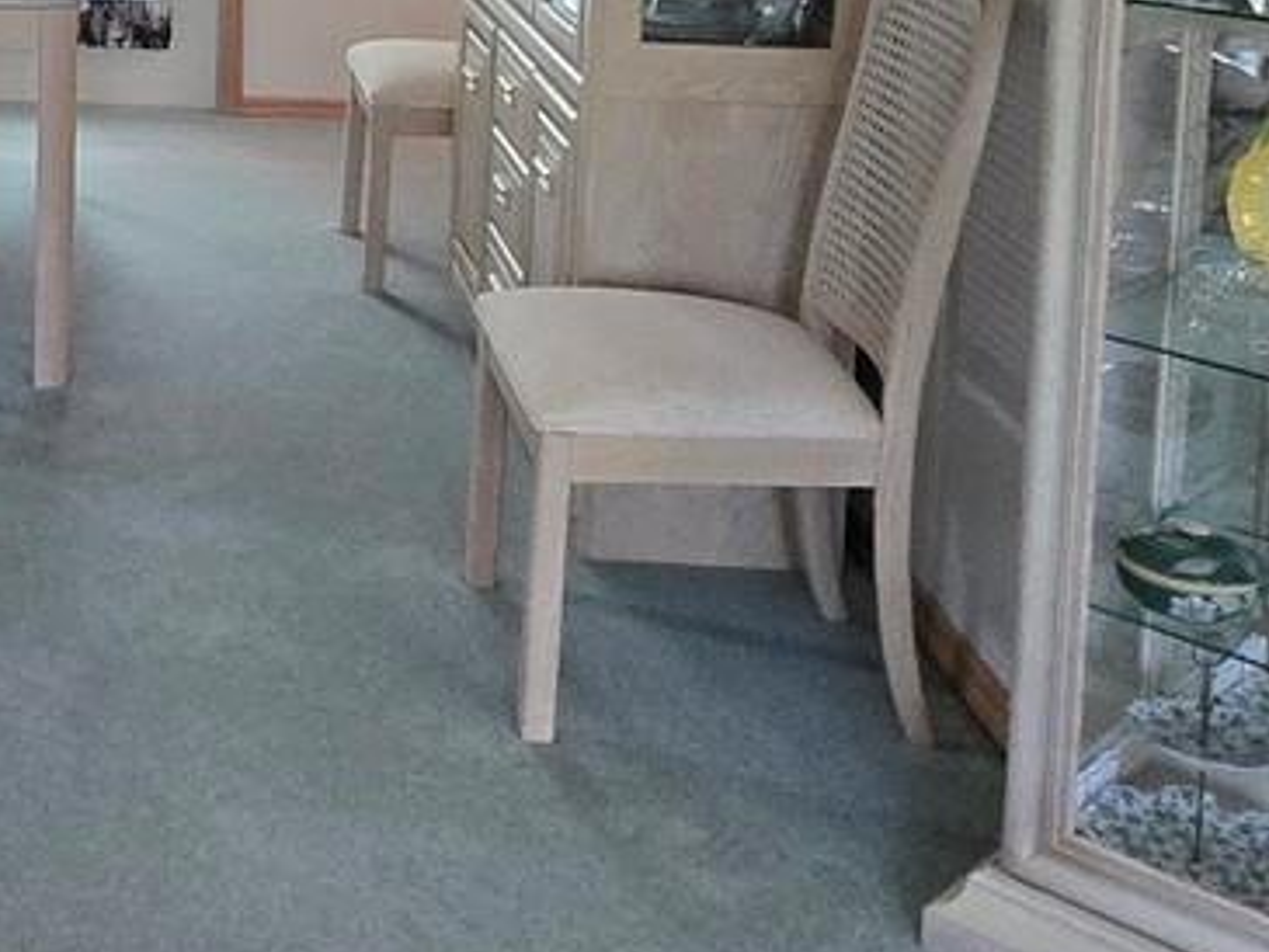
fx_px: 2090
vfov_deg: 23.4
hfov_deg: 30.8
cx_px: -63
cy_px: -202
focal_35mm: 57
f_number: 2.2
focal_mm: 1.7
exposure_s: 1/60
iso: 800
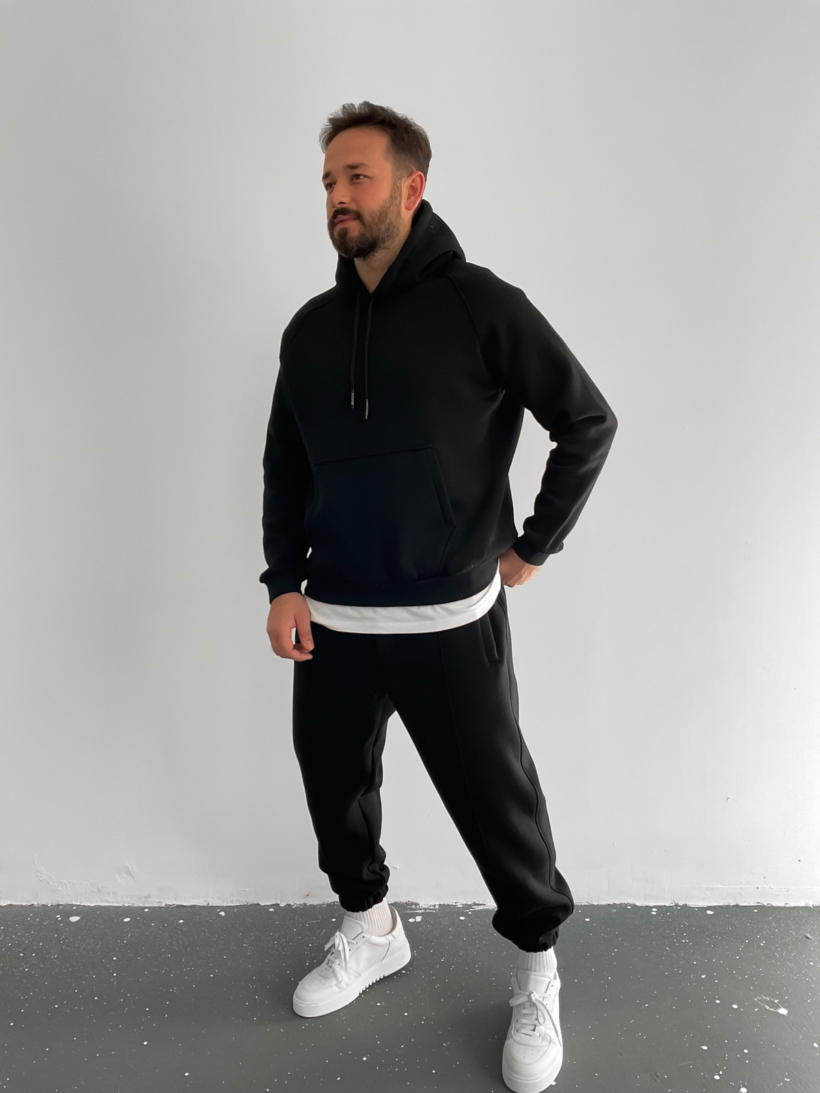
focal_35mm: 29
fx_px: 916
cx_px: 410
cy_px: 546
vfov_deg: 61.7
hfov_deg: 48.2
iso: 32
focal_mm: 3
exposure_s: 1/120
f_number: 1.8
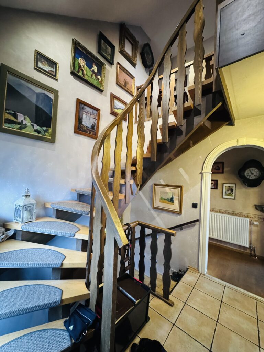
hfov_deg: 85.7
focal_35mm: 14
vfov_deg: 102.1
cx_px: 132
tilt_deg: +2.0
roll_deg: -3.0
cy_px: 176
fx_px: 142
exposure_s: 1/33
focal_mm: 2.22
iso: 1250
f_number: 2.2
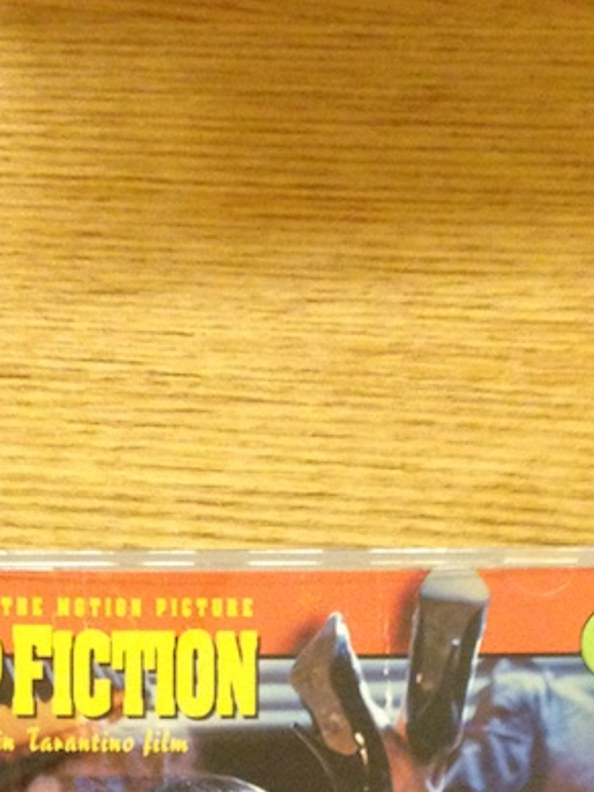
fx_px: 1991
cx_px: 227
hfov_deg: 17.0
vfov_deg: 20.8
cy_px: 988
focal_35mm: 87
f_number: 2.4
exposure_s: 1/15
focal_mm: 4.12
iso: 500
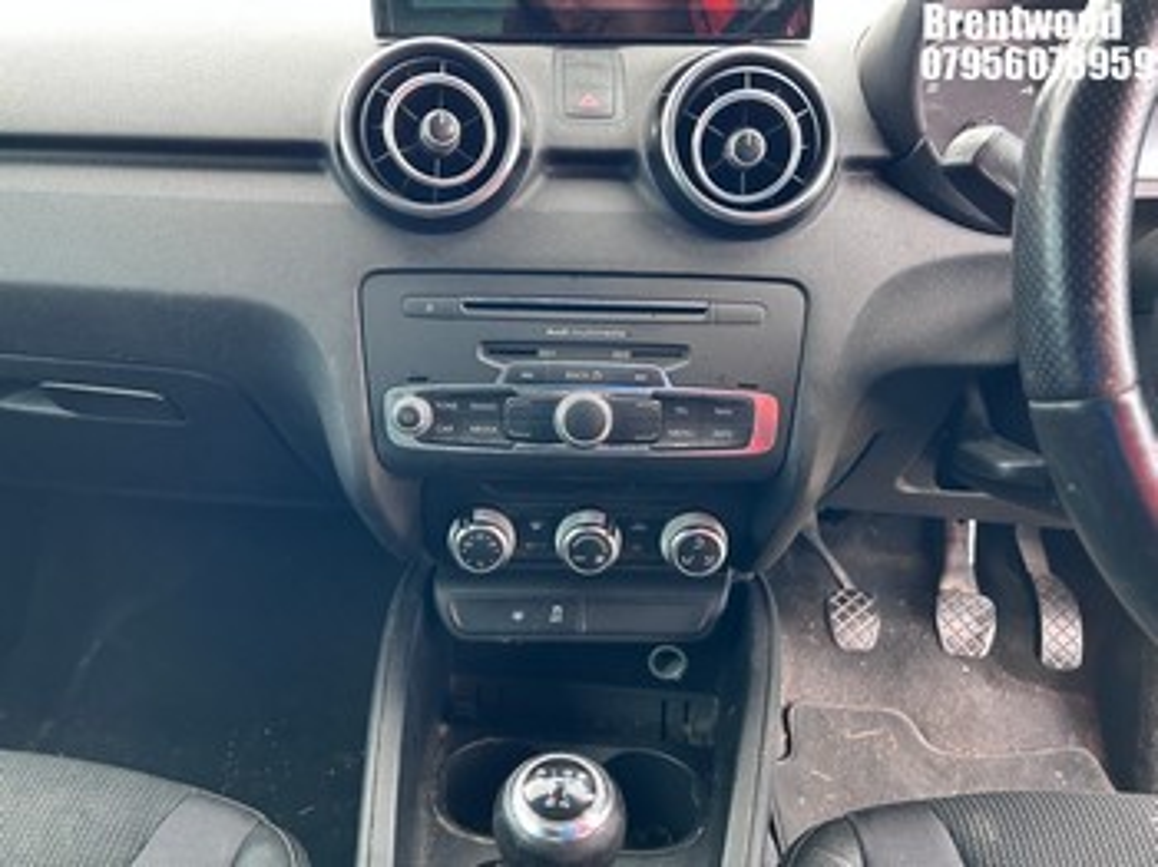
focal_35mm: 26
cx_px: 579
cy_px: 434
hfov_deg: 67.3
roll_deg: -0.2
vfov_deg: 53.0
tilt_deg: -23.0
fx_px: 869
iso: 125
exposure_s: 1/117
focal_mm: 5.7
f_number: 1.5
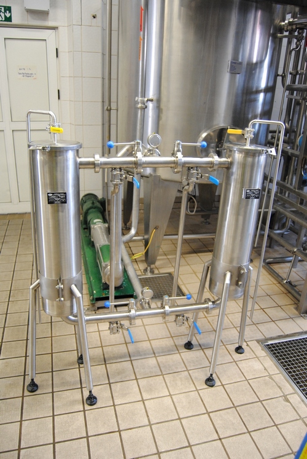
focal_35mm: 27
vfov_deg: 67.3
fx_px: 344
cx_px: 154
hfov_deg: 48.0
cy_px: 230
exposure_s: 1/20
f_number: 3.5
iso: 800
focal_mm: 18
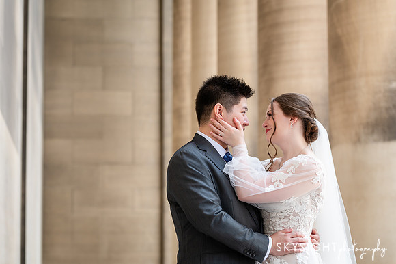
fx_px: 1109
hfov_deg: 20.2
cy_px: 132
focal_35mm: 101
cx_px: 198
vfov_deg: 13.6
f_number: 4
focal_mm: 98
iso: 640
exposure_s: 1/320
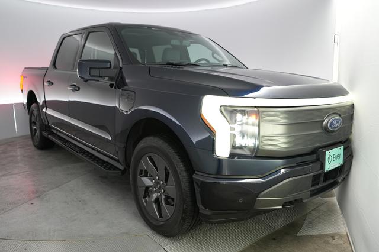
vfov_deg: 46.4
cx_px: 190
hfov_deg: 65.5
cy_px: 126
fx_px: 295
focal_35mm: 28
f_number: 2.8
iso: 1600
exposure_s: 1/160
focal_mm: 28
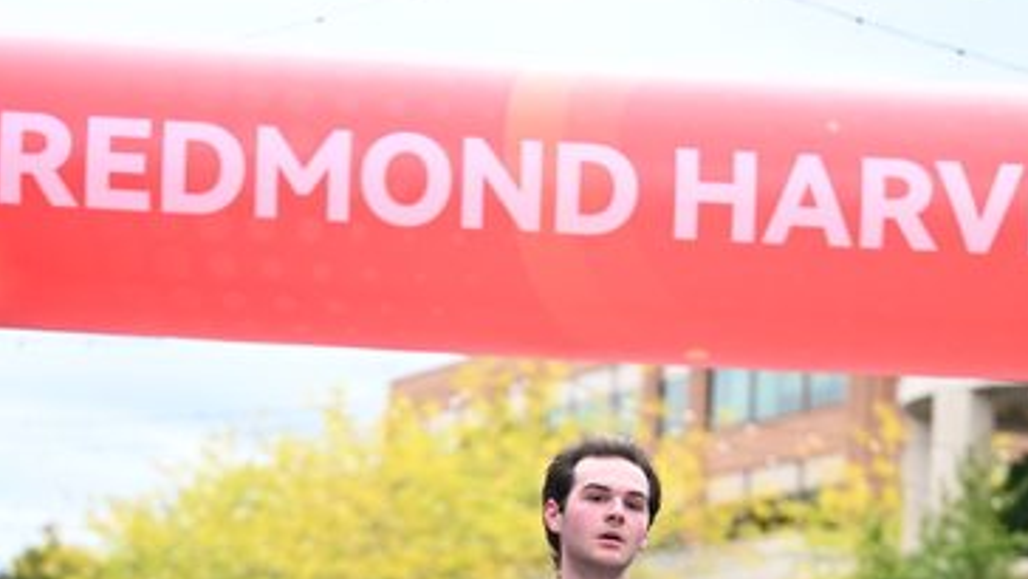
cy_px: 689
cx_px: 515
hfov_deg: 17.6
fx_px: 3327
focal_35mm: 122
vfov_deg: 9.8
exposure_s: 1/2000
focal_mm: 77
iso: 640
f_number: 2.8
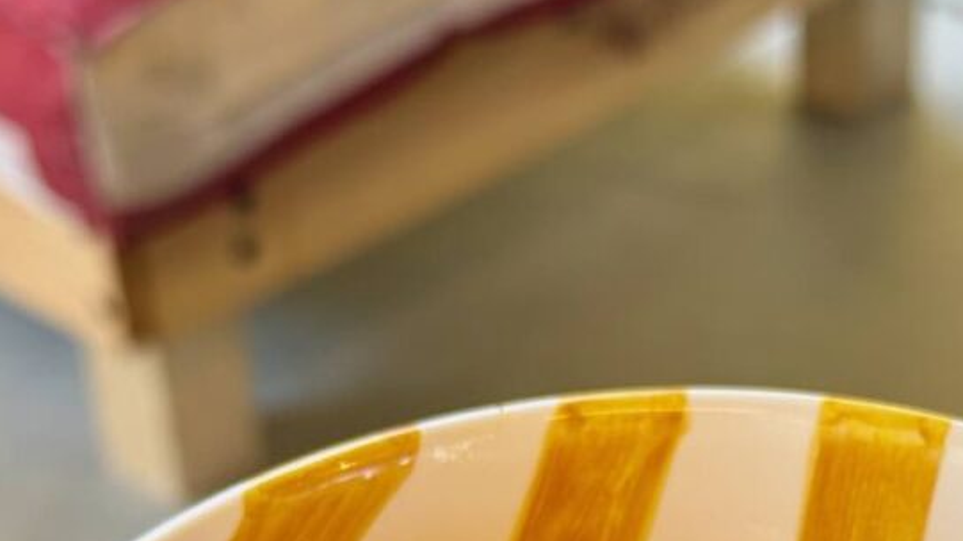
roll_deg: +0.5
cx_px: 653
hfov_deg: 21.5
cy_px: 804
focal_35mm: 99
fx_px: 2527
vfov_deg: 11.7
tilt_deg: -40.0
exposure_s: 1/121
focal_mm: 6.76
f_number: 1.78
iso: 80
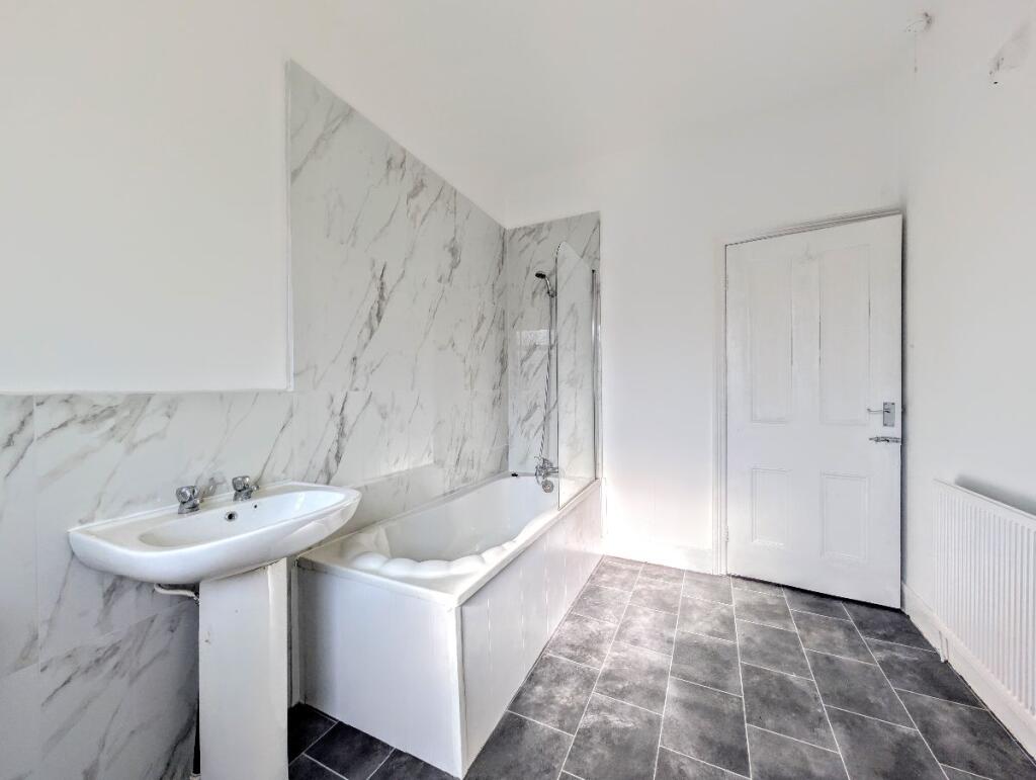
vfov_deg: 94.6
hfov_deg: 110.5
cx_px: 518
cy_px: 390
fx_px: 360
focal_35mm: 12
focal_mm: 2.02
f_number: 1.7
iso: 52
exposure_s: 1/1100
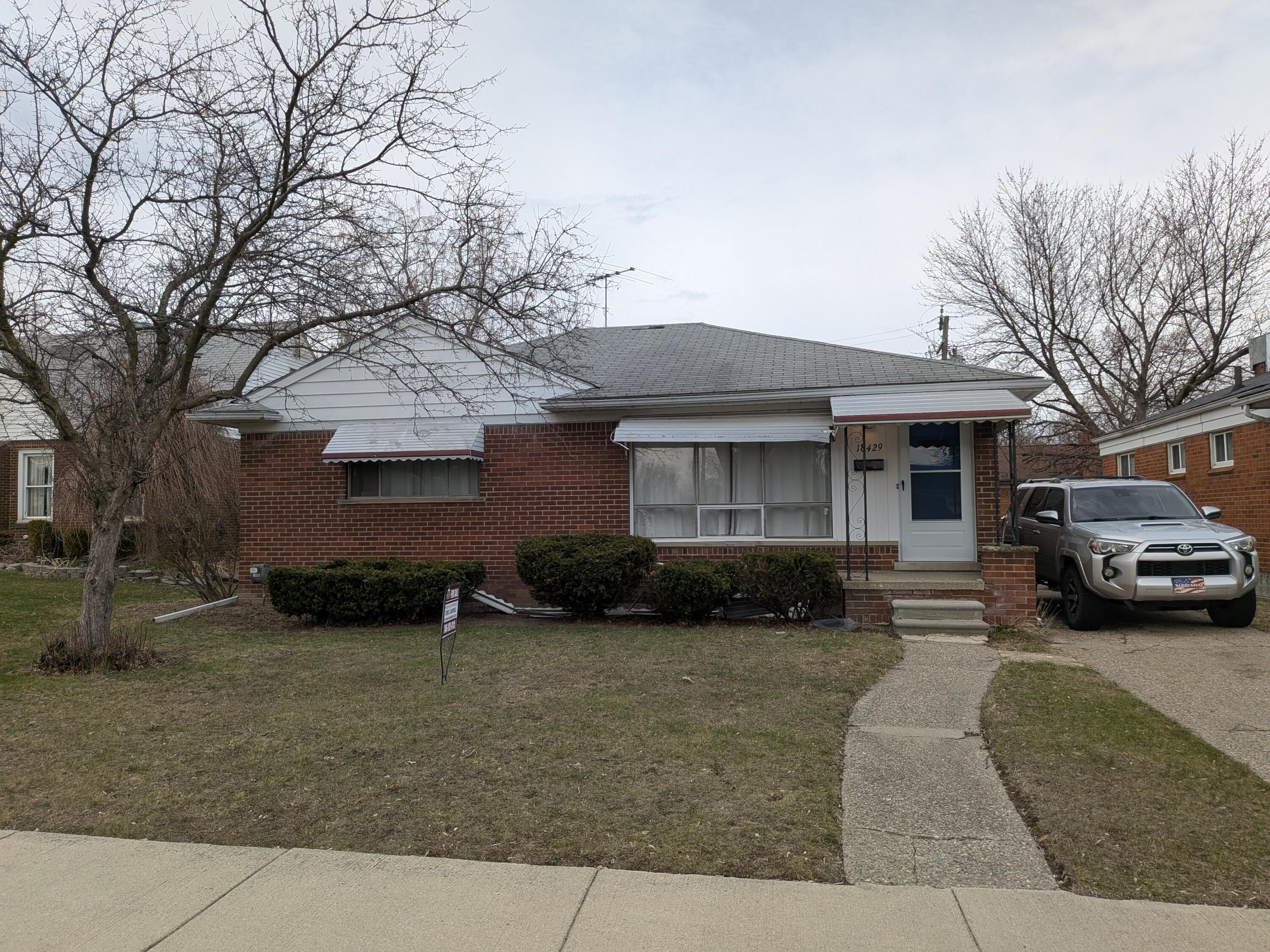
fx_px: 881
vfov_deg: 56.8
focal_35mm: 24
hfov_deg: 71.6
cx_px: 635
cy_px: 476
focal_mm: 4.53
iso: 29
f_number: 1.7
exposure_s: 1/1232
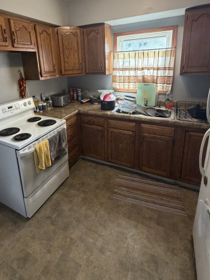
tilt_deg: -13.6
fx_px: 162
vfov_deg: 80.2
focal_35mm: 20
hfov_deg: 65.5
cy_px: 105
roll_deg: +2.1
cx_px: 88
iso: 320
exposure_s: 1/113
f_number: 2.2
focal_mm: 2.22
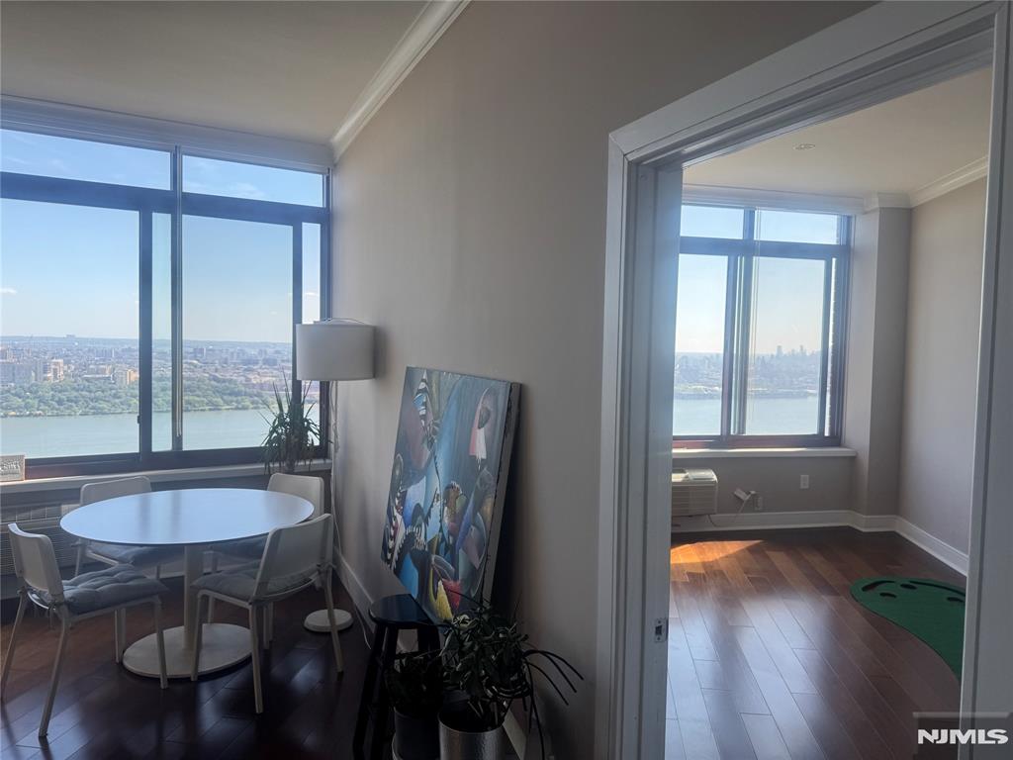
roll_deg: -1.8
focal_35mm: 24
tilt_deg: -3.1
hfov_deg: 71.6
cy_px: 380
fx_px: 702
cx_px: 506
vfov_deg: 56.8
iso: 80
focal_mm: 6.76
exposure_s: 1/782
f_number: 1.78
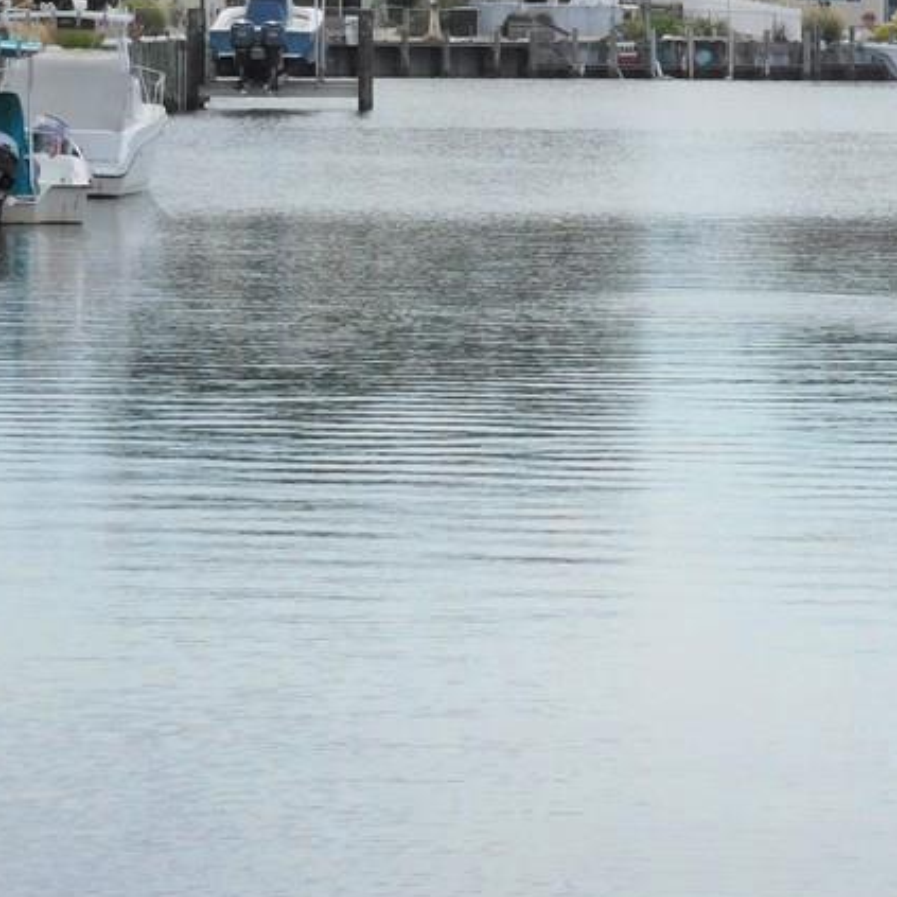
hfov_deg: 8.1
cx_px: 990
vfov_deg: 8.2
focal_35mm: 214
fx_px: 6274
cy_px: 348
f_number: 4.8
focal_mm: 17.8
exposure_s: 1/1250
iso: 125
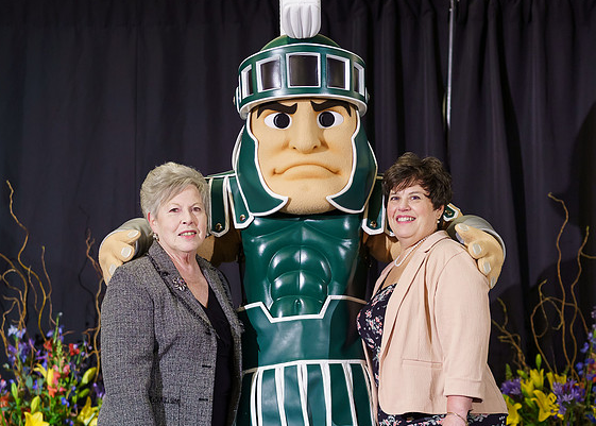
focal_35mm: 118
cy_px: 174
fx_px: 1998
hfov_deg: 17.0
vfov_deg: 12.2
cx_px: 285
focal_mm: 90
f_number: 2.8
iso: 1600
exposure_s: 1/160
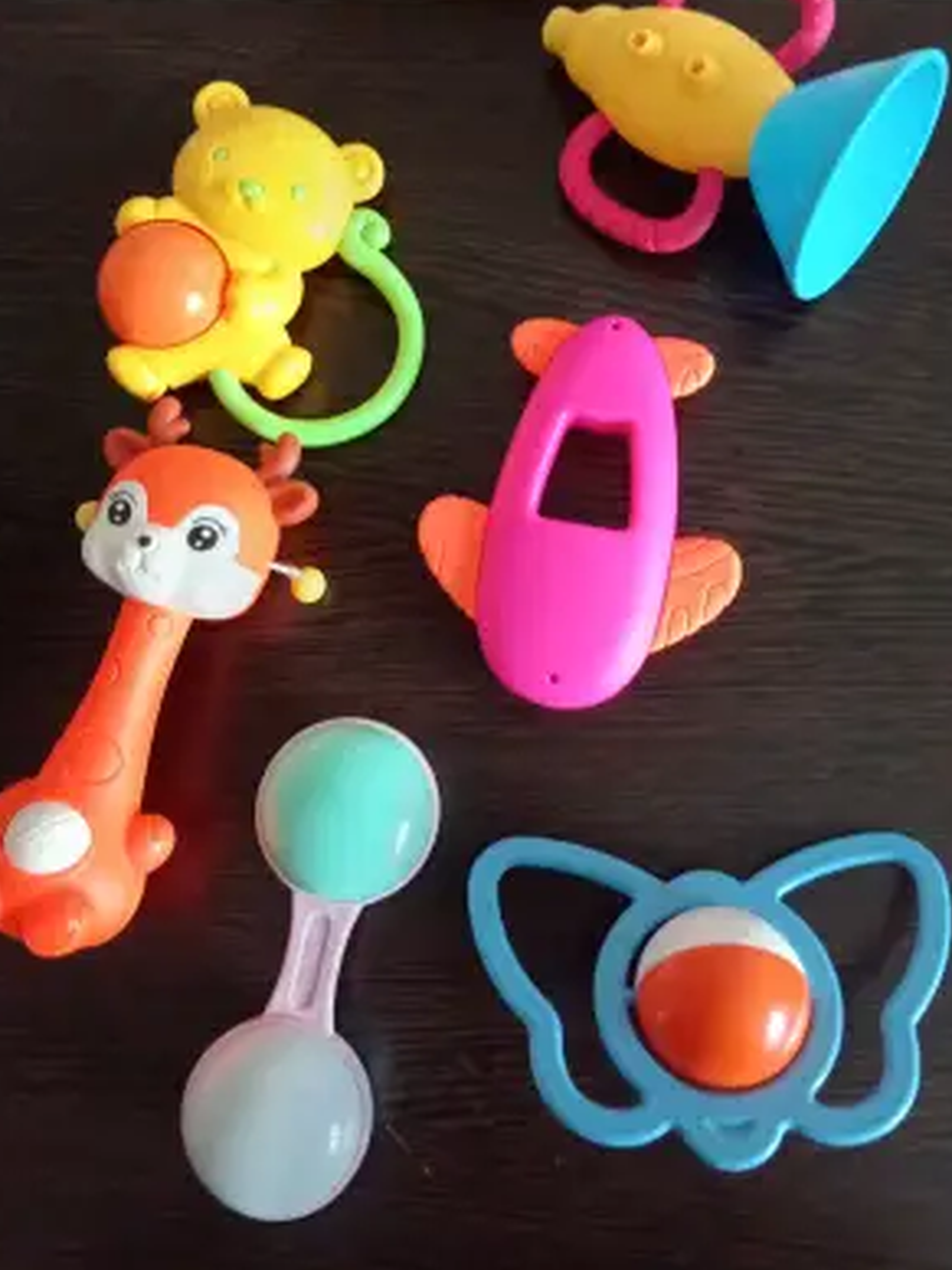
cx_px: 489
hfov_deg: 48.2
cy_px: 556
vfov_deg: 61.5
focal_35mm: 29
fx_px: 1063
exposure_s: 1/25
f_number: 1.8
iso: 793
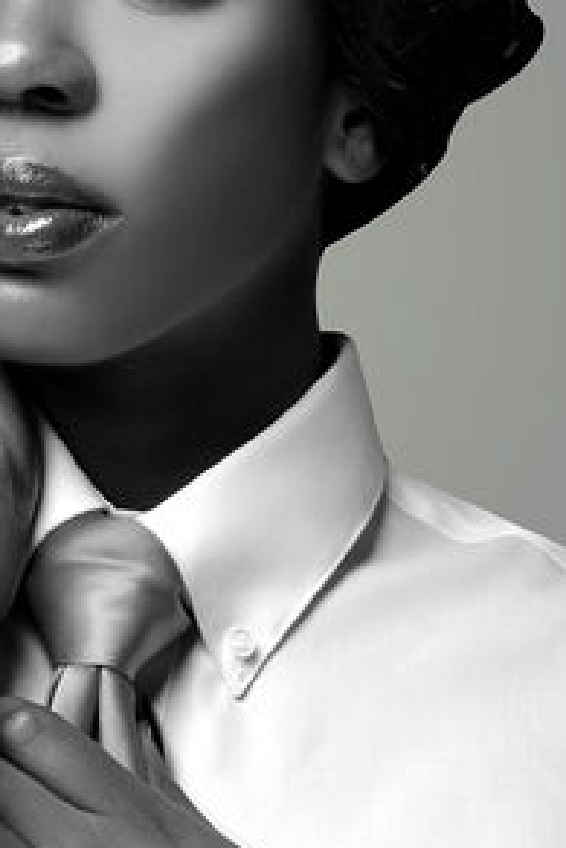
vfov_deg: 11.1
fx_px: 4353
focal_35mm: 185
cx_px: 128
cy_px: 279
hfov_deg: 7.4
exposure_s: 1/125
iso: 100
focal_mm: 75
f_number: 16
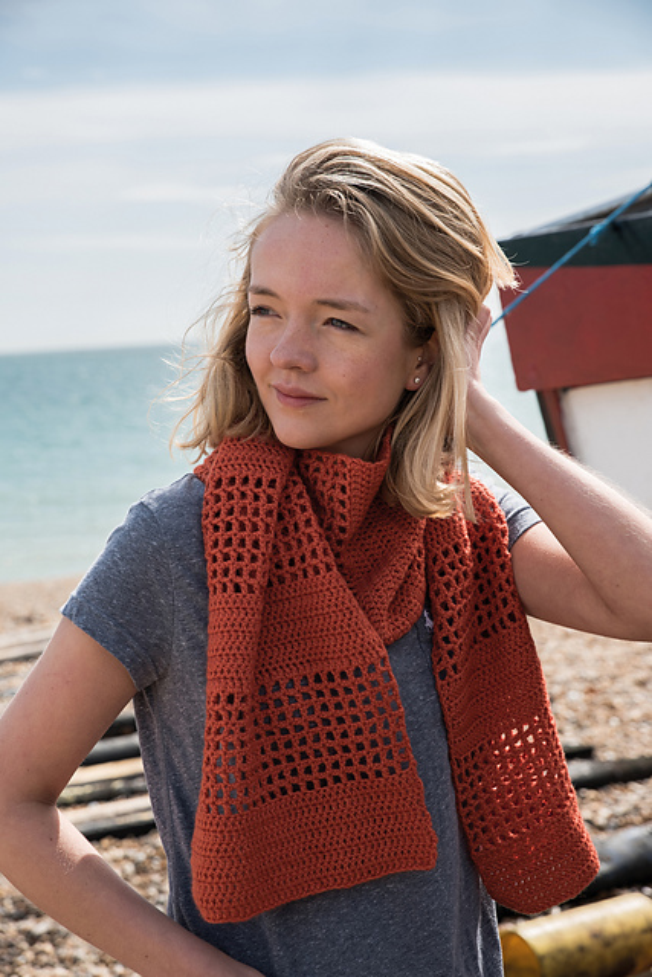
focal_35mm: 62
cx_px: 326
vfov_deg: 32.4
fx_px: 1683
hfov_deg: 21.9
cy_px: 488
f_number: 5.6
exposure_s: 1/1000
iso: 320
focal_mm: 62
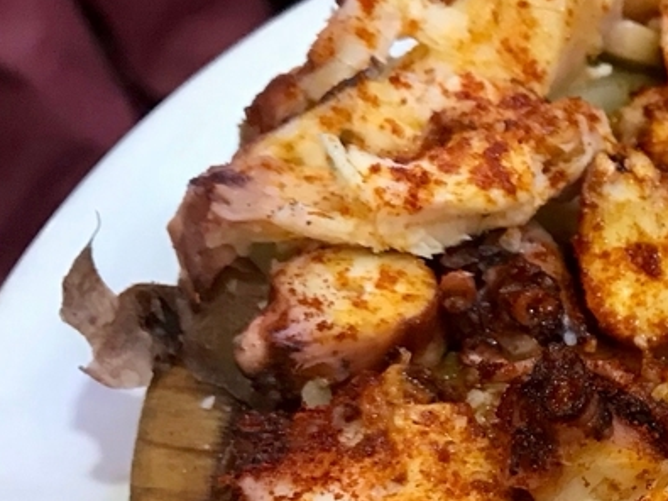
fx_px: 1640
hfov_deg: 20.3
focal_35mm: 85
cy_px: 493
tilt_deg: -50.8
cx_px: 955
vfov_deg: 17.0
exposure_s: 1/17
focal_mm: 3.99
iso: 64
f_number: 1.8
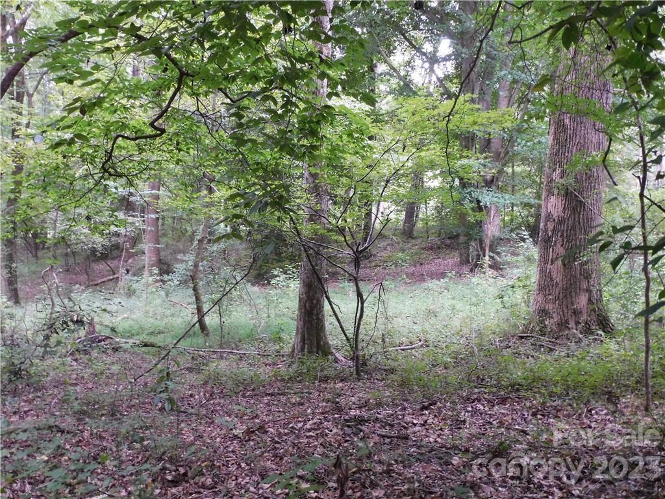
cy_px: 250
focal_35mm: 35
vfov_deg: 40.7
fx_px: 672
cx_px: 332
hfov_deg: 52.6
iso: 640
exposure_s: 1/8
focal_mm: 6.3
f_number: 3.8
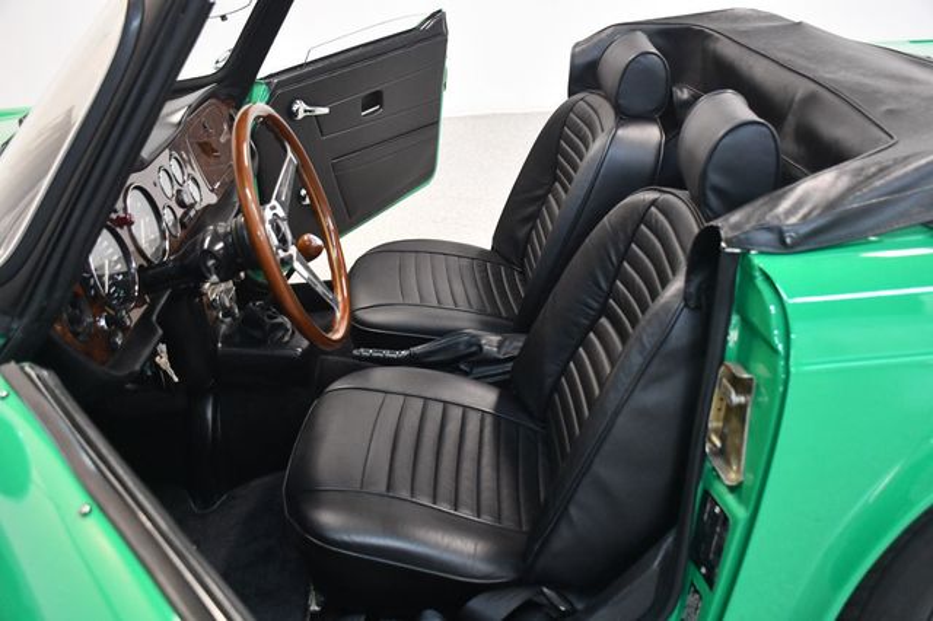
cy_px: 310
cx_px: 466
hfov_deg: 55.8
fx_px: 881
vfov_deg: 38.8
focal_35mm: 34
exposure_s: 1/100
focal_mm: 23
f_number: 3.8
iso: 3200
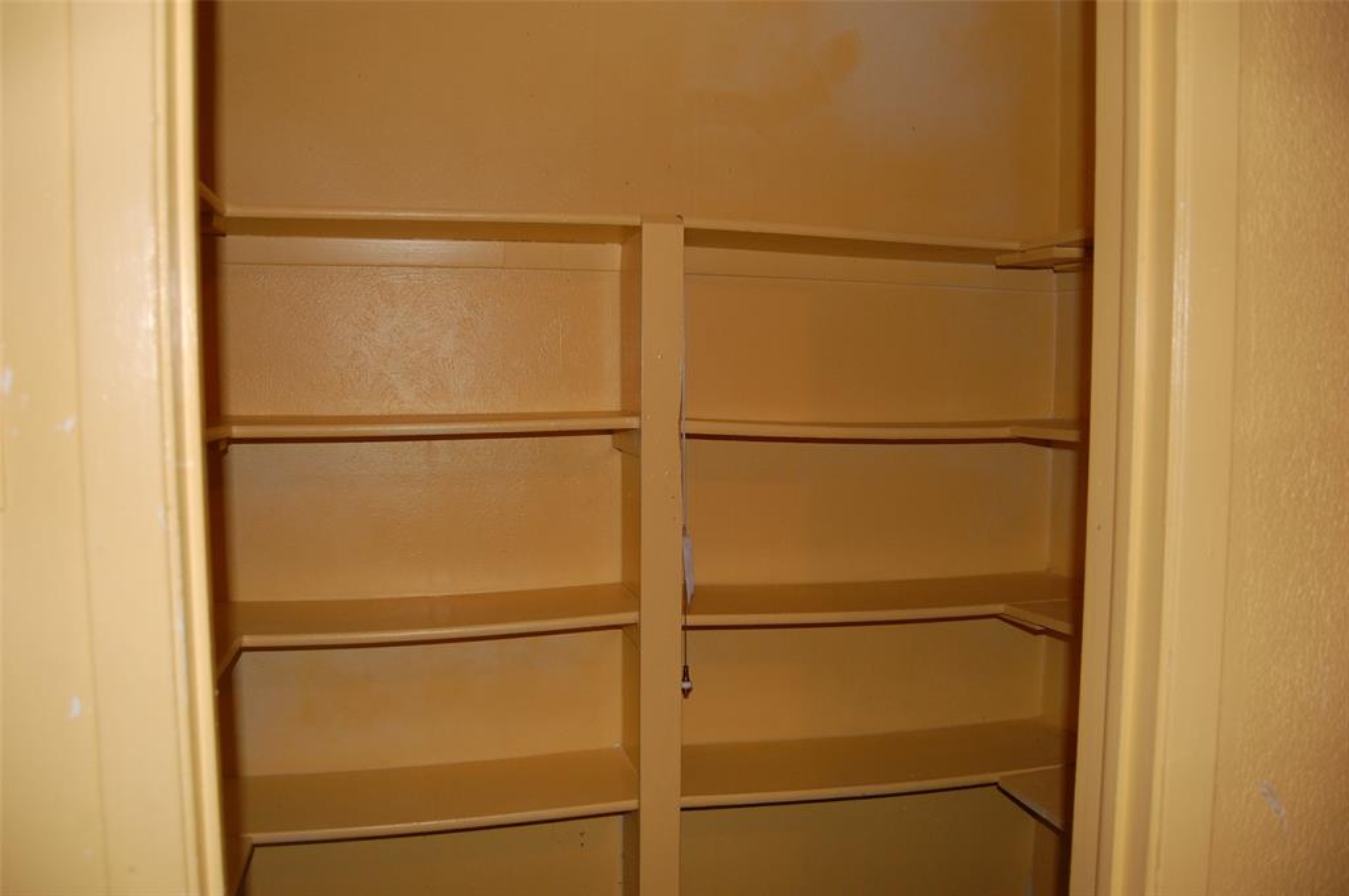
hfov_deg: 67.4
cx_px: 674
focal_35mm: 27
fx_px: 1010
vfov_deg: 47.8
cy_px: 448
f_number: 3.5
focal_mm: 18
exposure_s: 1/60
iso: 400
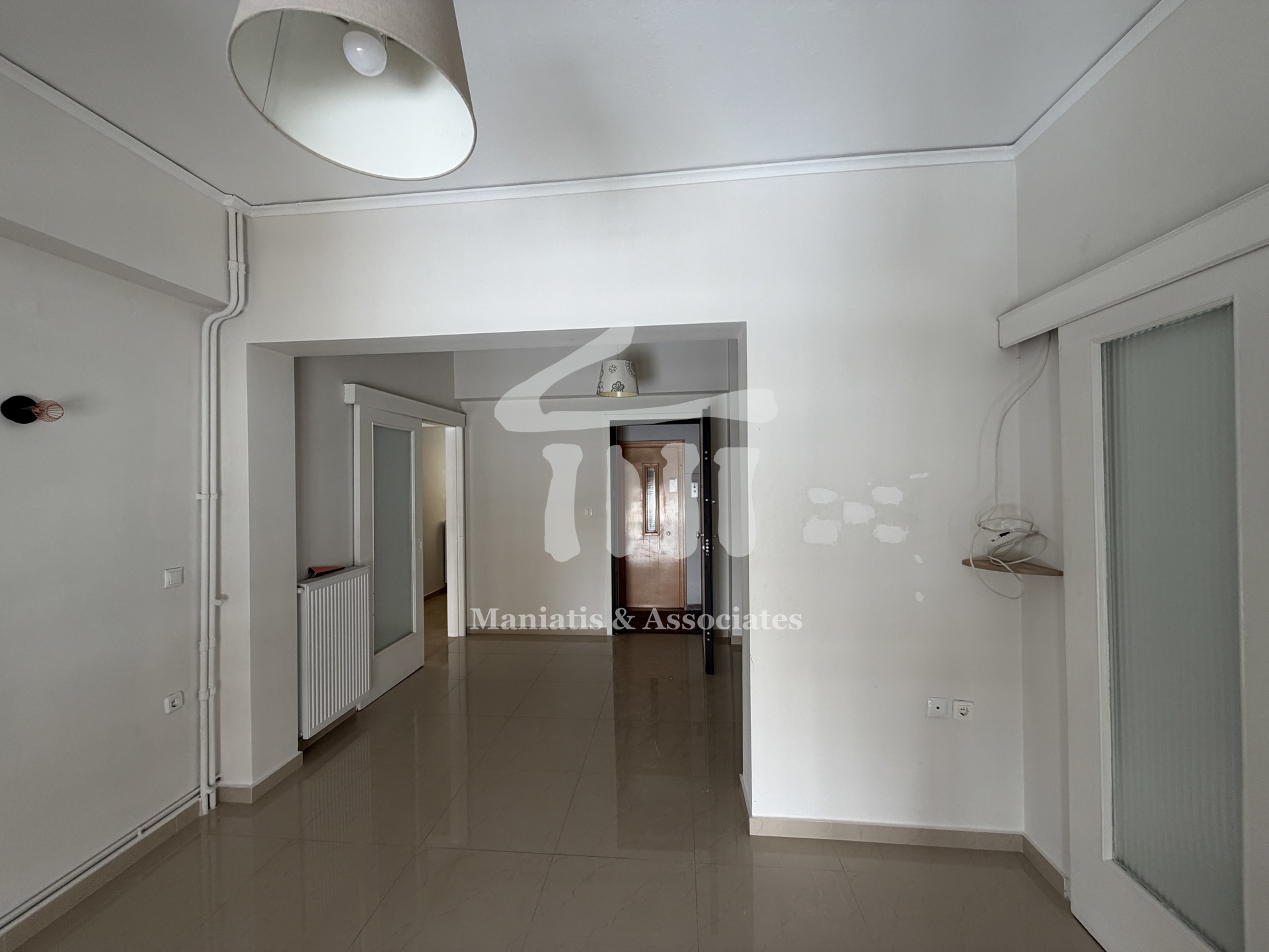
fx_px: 513
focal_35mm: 14
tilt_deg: +1.8
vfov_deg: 85.7
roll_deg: +0.2
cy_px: 476
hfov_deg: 102.1
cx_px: 634
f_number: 2.2
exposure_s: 1/121
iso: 80
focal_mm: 2.22
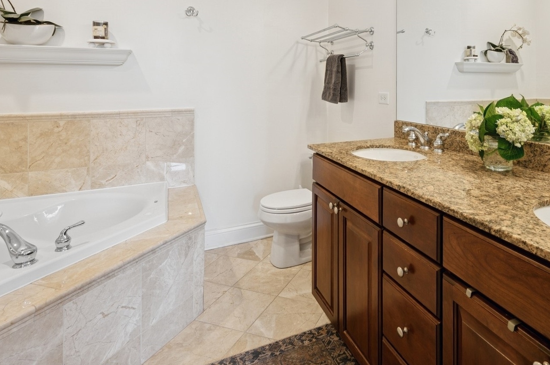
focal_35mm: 22
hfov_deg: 76.8
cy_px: 99
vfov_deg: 54.9
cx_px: 352
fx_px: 336
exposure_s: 1/8
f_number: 10
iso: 100
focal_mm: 14
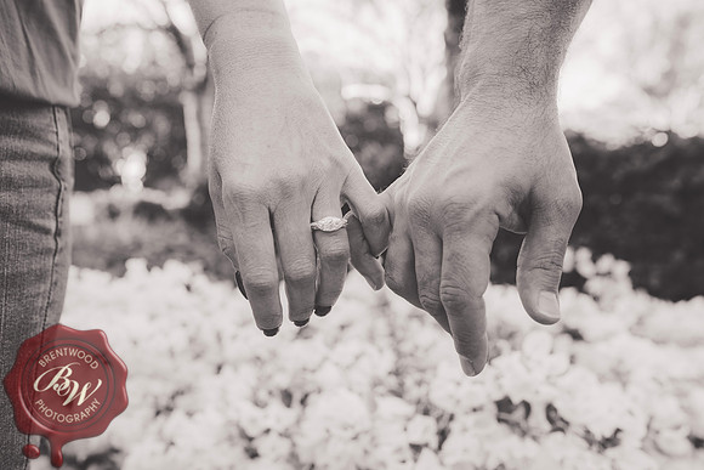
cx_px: 352
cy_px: 235
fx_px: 685
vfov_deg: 37.9
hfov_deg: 54.4
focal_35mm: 35
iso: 125
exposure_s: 1/60
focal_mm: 35
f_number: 4.5
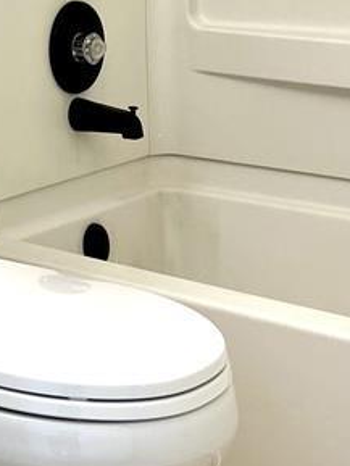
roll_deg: +1.0
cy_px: -150
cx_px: -195
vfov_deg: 18.7
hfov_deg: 14.2
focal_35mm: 97
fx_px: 1307
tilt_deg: +2.4
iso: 64
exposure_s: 1/120
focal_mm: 5.7
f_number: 1.5
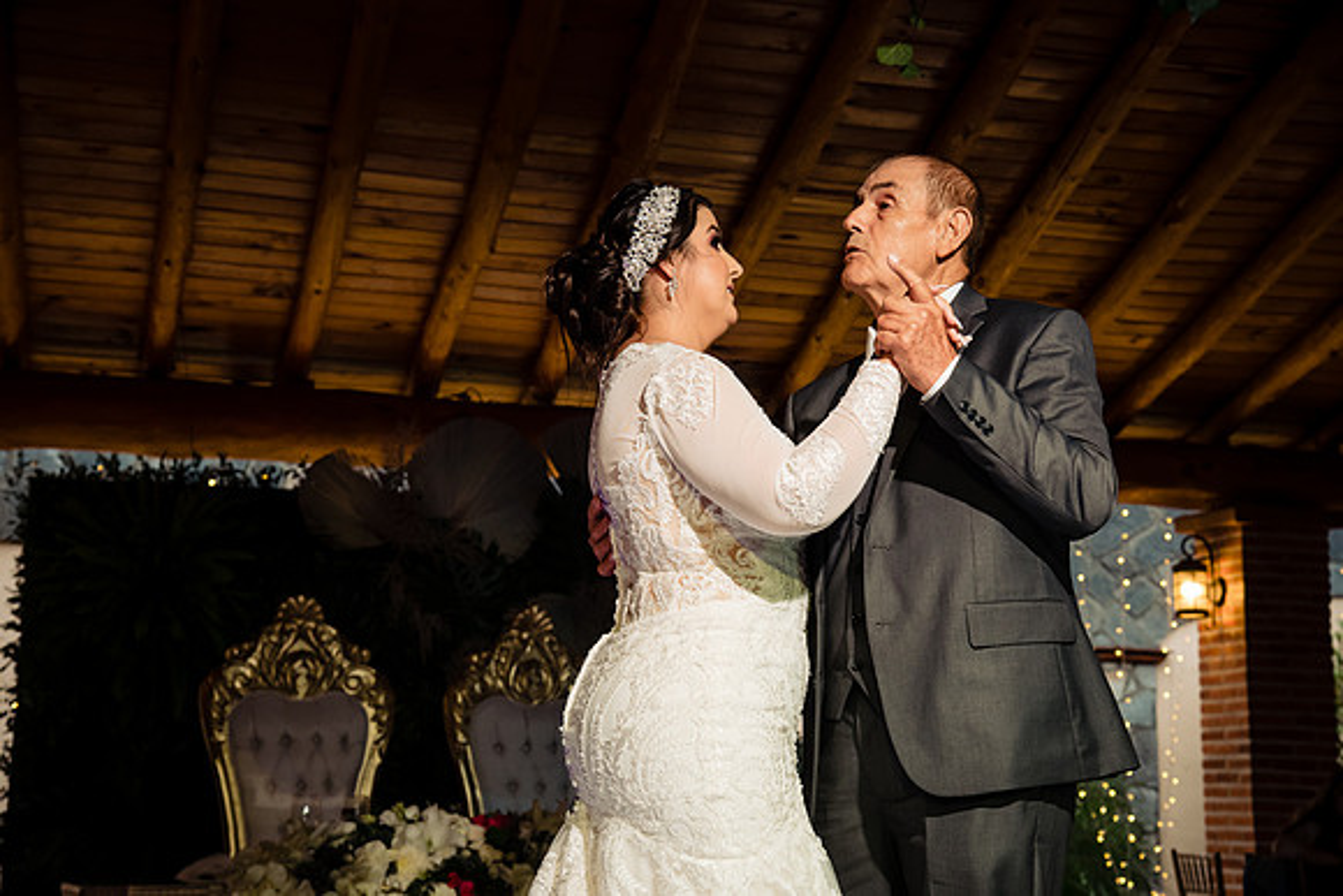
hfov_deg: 31.0
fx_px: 2425
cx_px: 672
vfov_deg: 20.9
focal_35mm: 65
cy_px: 448
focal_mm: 65
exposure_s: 1/200
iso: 2000
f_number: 6.3
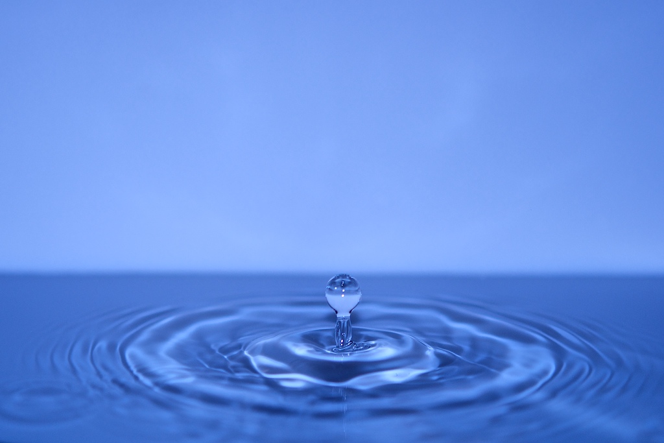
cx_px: 332
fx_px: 1660
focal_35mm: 90
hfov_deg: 22.6
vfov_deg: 15.2
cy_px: 222
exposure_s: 1/200
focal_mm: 60
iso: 200
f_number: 3
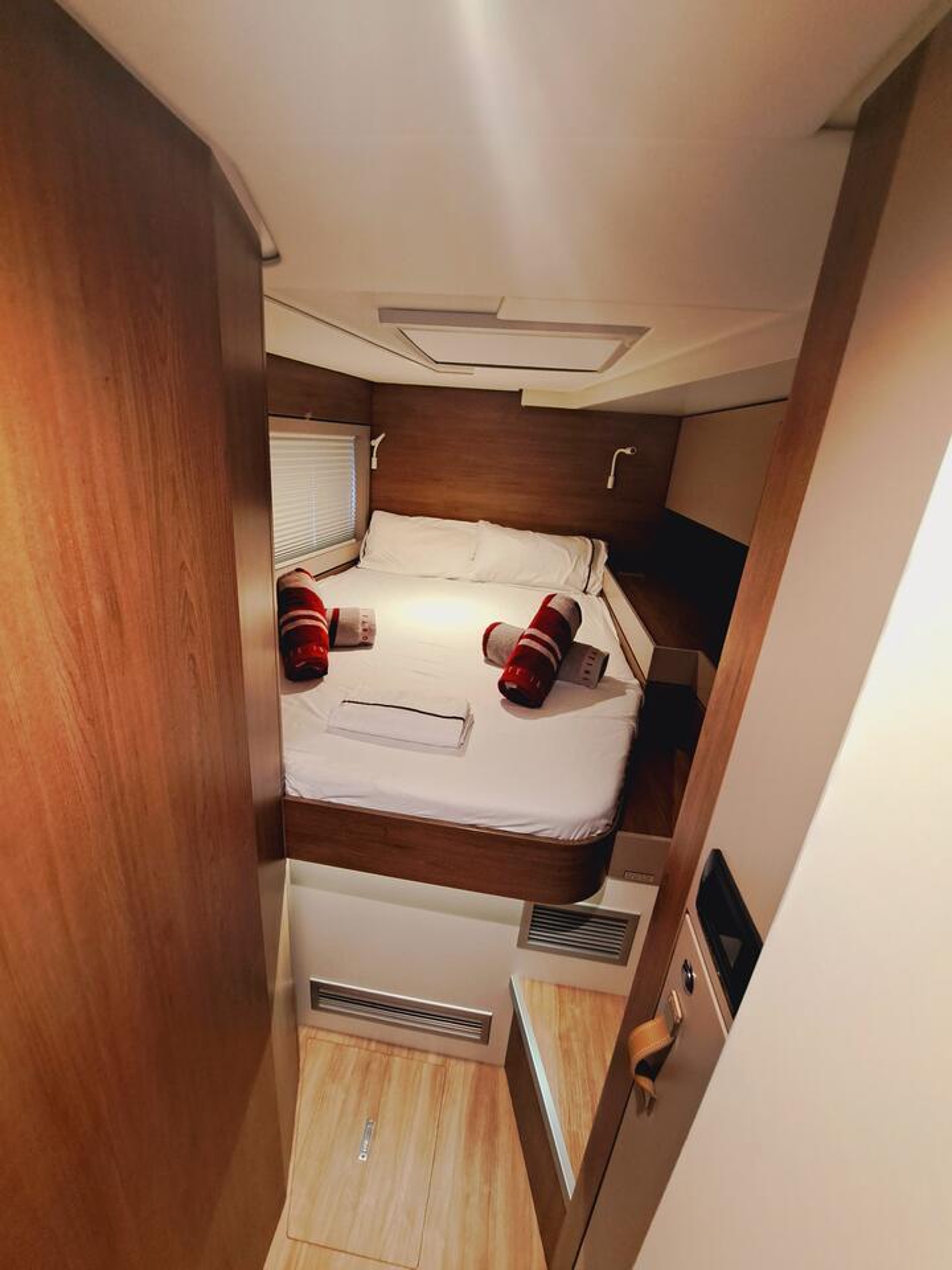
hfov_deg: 89.9
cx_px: 476
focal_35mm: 13
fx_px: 477
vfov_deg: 106.2
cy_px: 635
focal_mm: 1.74
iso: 200
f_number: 2.2
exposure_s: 1/30
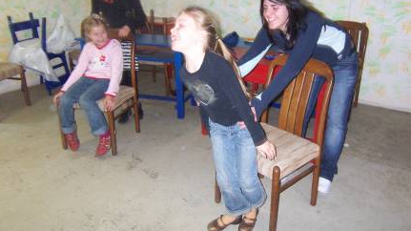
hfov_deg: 62.2
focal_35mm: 31
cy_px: 92
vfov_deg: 37.6
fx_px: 338
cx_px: 243
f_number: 2.8
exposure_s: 1/30
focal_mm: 3.8
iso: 200
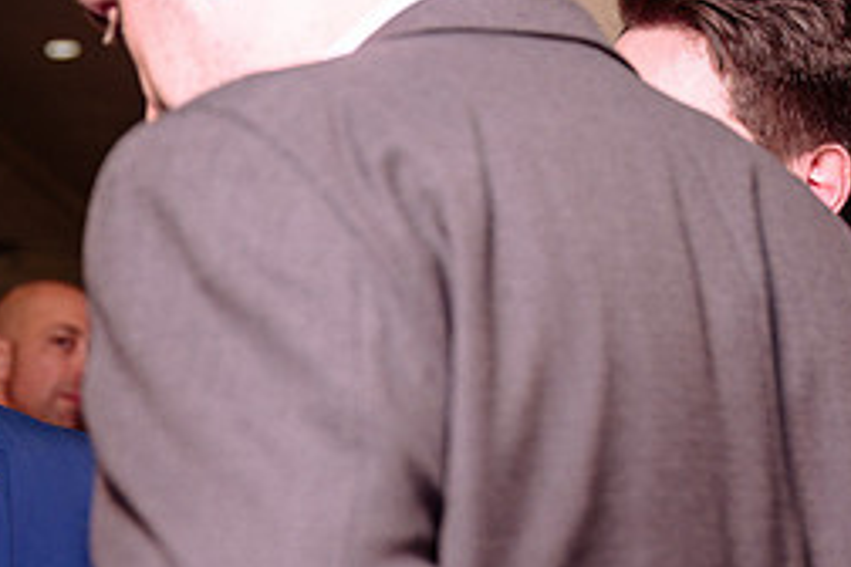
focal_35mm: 138
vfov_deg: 9.9
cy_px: 359
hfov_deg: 14.8
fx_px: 3262
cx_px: 237
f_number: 4
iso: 800
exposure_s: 1/100
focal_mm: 51
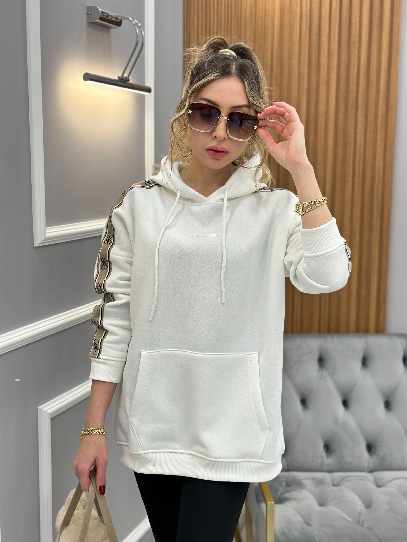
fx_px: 752
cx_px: 204
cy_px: 271
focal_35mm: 48
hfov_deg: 30.3
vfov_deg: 39.7
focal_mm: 6.86
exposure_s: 1/100
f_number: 1.78
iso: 80
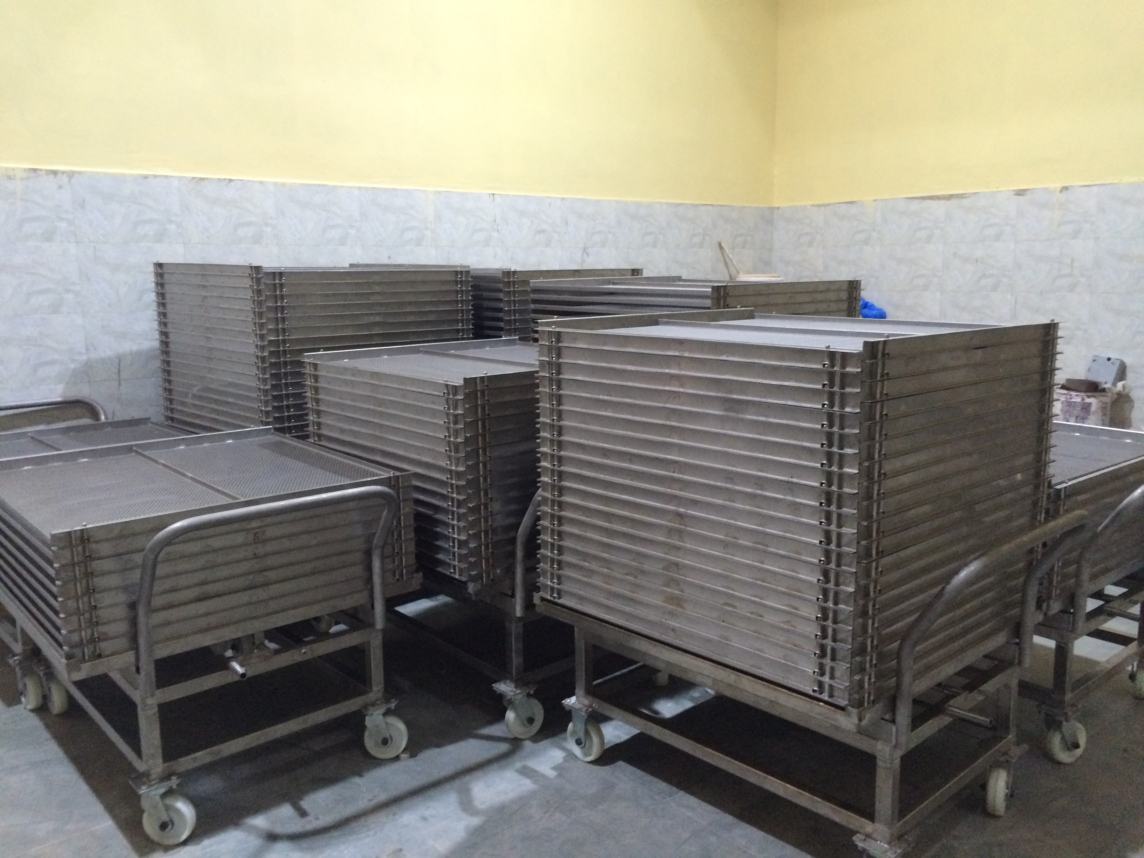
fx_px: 958
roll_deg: +0.8
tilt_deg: -9.2
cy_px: 429
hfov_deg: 61.7
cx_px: 572
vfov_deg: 48.2
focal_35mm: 29
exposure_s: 1/33
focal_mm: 4.15
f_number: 2.2
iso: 320
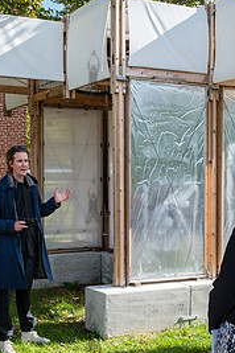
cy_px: 200
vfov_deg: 37.5
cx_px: 89
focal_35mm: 53
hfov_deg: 25.4
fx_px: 519
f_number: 4.5
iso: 250
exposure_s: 1/640
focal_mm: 24
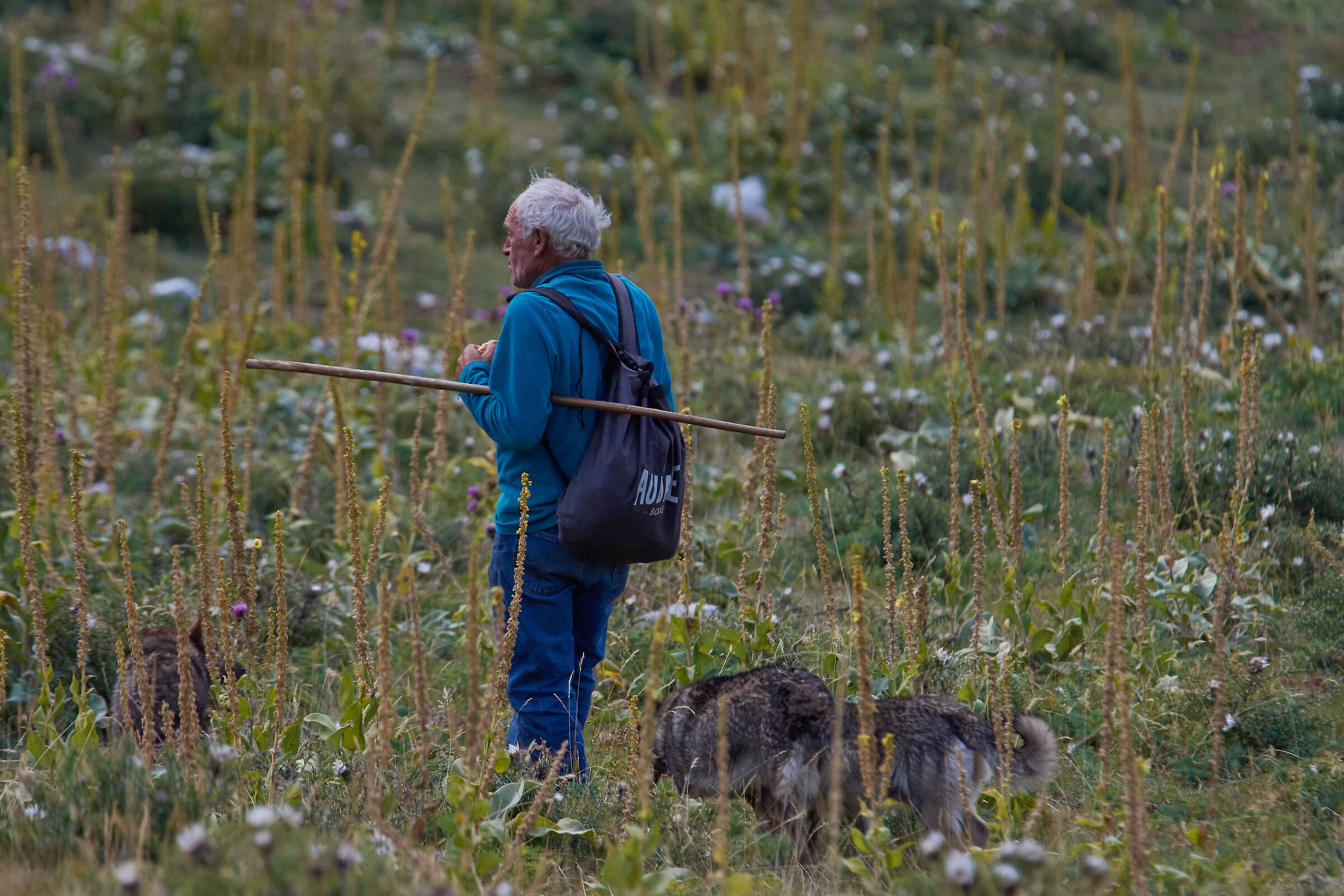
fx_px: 33597
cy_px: 448
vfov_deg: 1.5
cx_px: 672
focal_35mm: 900
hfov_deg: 2.3
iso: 800
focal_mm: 600
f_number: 8
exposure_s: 1/1250
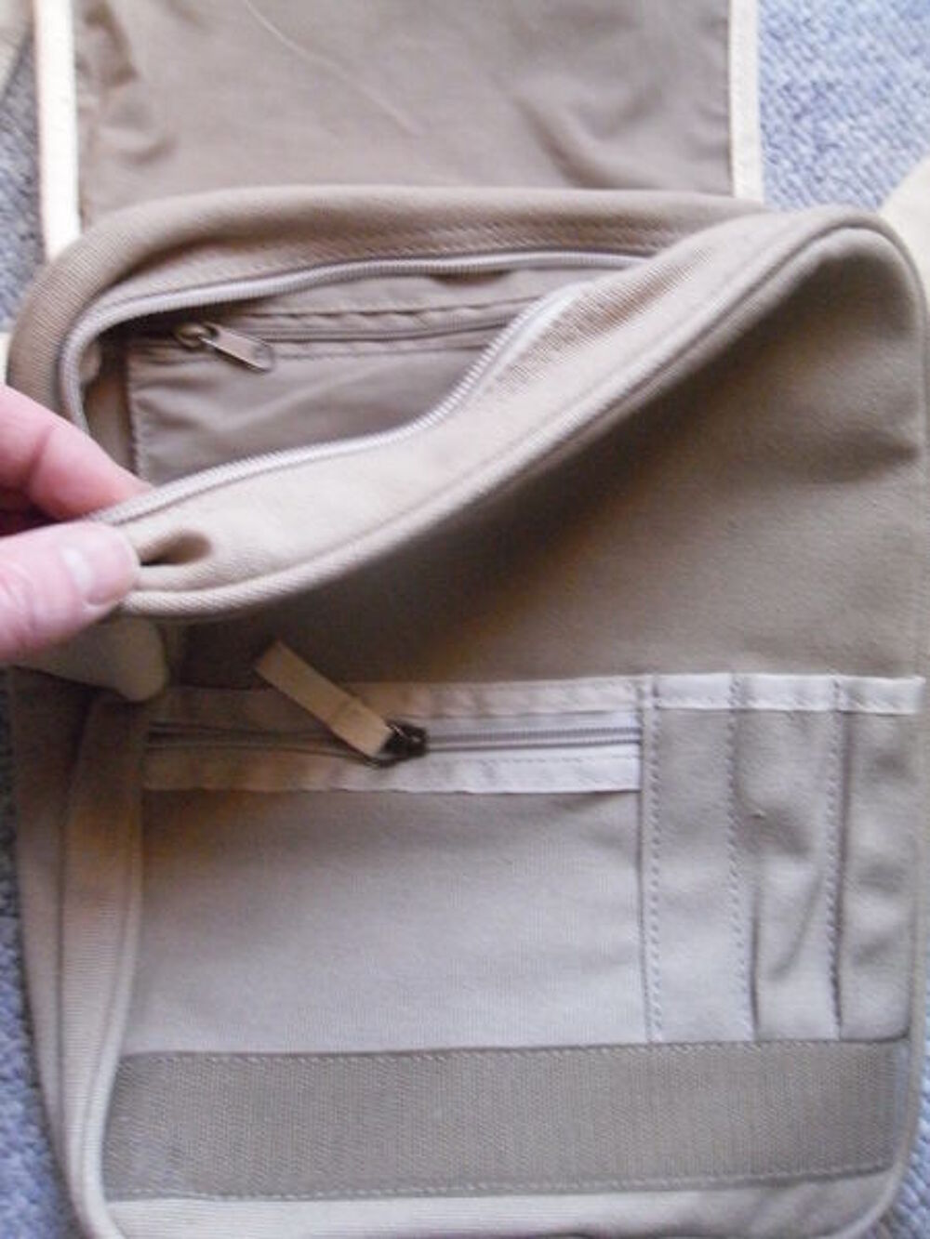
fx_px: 1254
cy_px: 620
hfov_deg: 40.7
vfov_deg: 52.6
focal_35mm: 35
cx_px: 465
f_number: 3.5
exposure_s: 1/22
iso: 800
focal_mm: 6.3
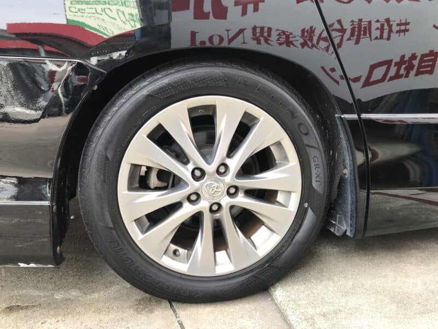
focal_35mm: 28
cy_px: 164
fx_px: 354
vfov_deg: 49.7
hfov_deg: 63.4
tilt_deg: -11.0
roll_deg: +1.6
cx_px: 219
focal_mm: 3.99
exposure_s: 1/65
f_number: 1.8
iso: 20
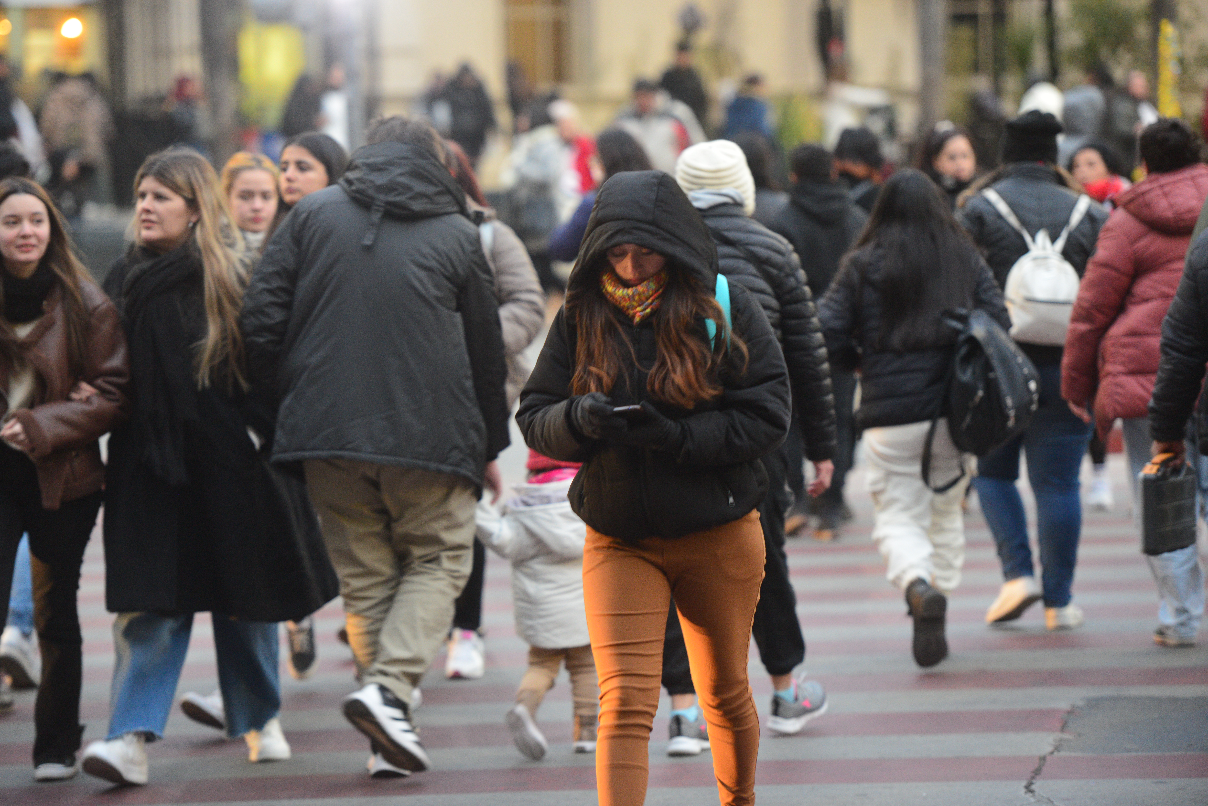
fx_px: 5202
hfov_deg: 13.2
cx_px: 604
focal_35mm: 155
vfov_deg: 8.9
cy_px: 403
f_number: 2.8
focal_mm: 155
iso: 2500
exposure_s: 1/80
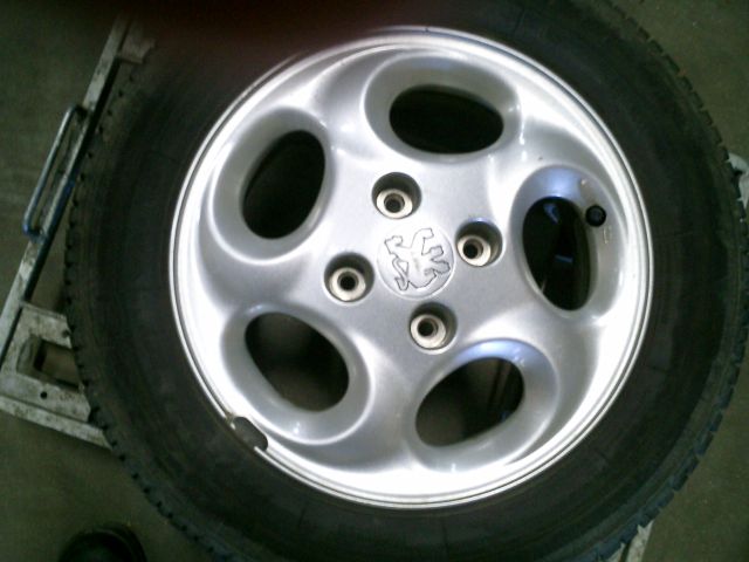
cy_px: 281
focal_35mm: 36
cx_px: 374
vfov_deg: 39.7
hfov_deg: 51.4
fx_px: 779
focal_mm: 7.5
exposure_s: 1/8
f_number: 3.2
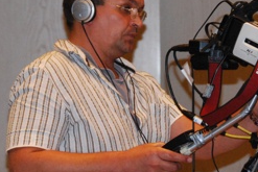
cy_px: 46
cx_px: 173
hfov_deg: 7.0
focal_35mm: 292
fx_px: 2094
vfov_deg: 4.7
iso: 1600
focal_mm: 80
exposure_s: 1/60
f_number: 5.6
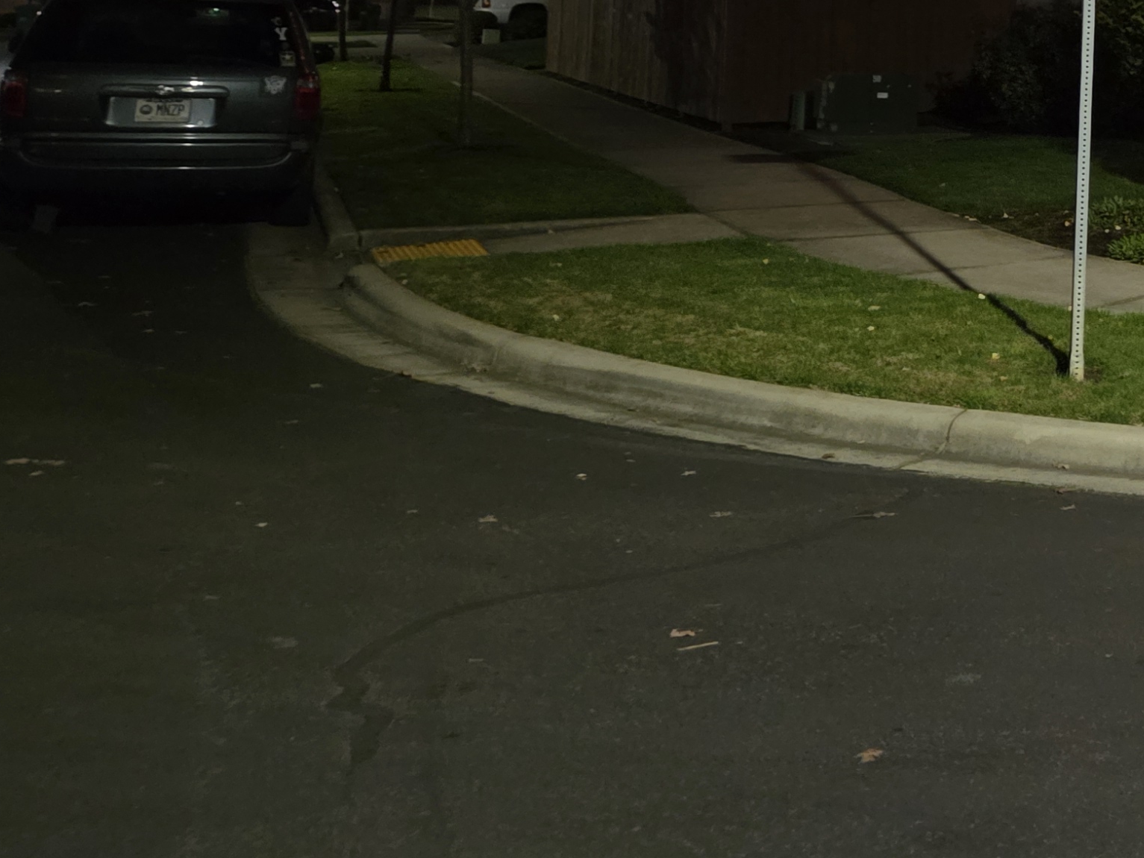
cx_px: 1386
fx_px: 1983
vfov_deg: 22.8
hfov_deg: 28.0
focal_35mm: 60
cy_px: -123
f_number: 1.8
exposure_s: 1/24
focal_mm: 5.4
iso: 1250
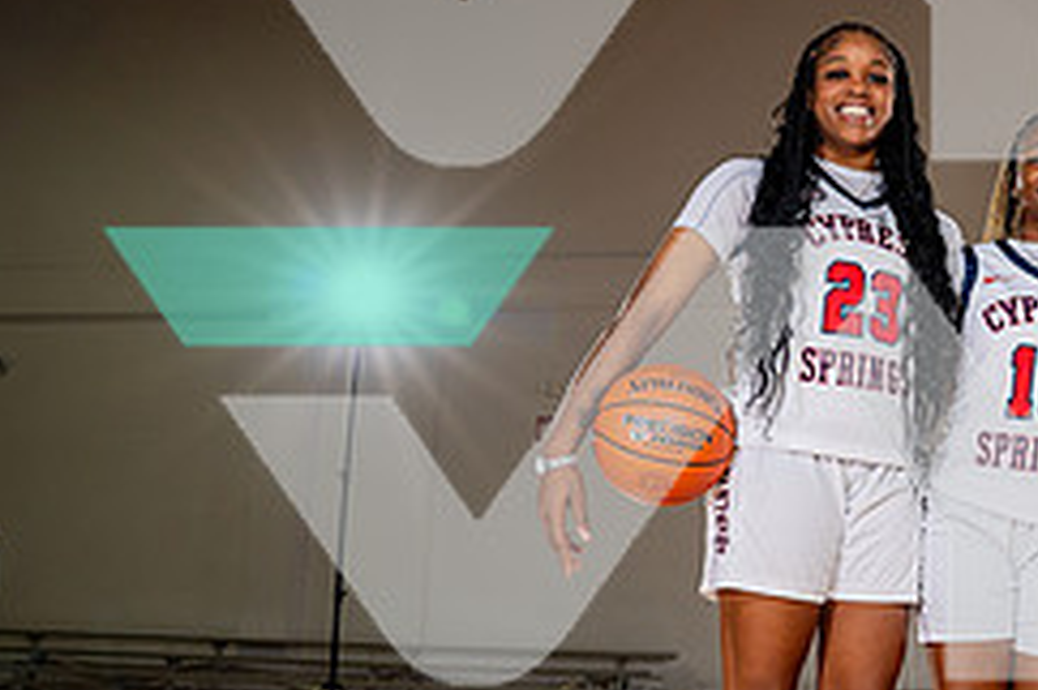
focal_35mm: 48
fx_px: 1383
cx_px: 1197
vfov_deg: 27.9
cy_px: 456
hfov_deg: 34.3
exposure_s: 1/250
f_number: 5.6
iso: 200
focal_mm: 20
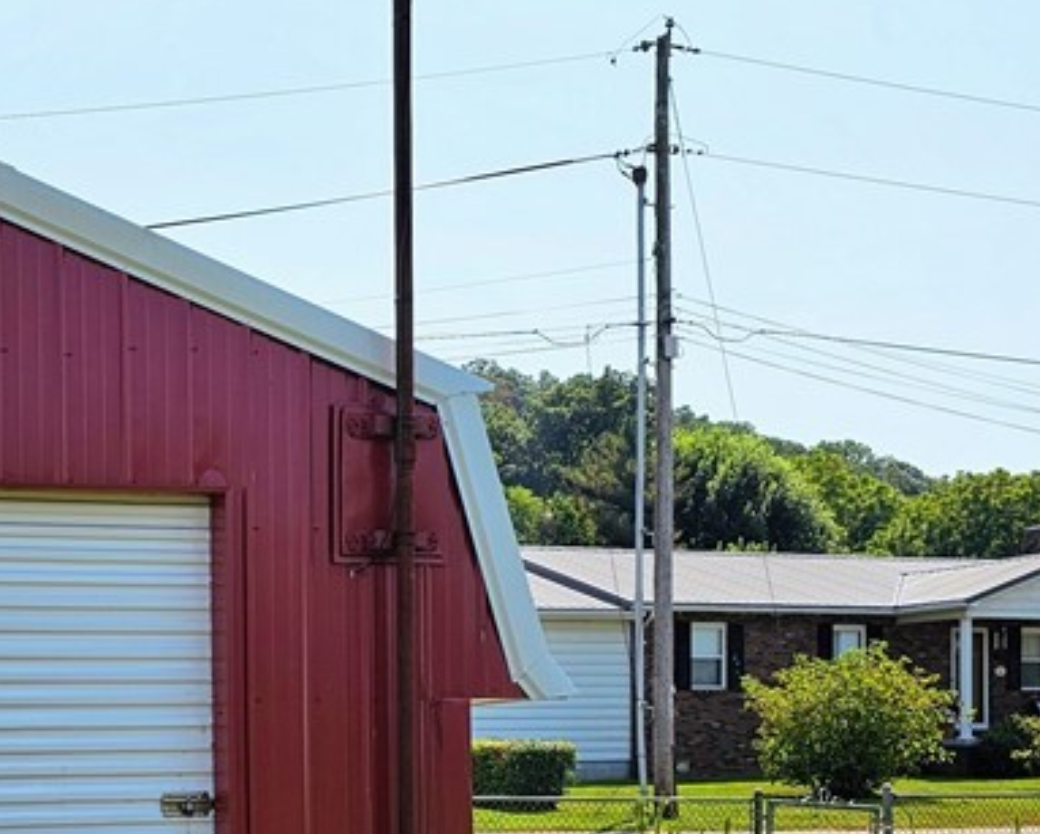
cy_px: 810
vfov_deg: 24.4
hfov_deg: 29.9
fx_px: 1848
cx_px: 73
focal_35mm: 60
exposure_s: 1/2000
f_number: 1.7
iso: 20
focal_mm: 6.3
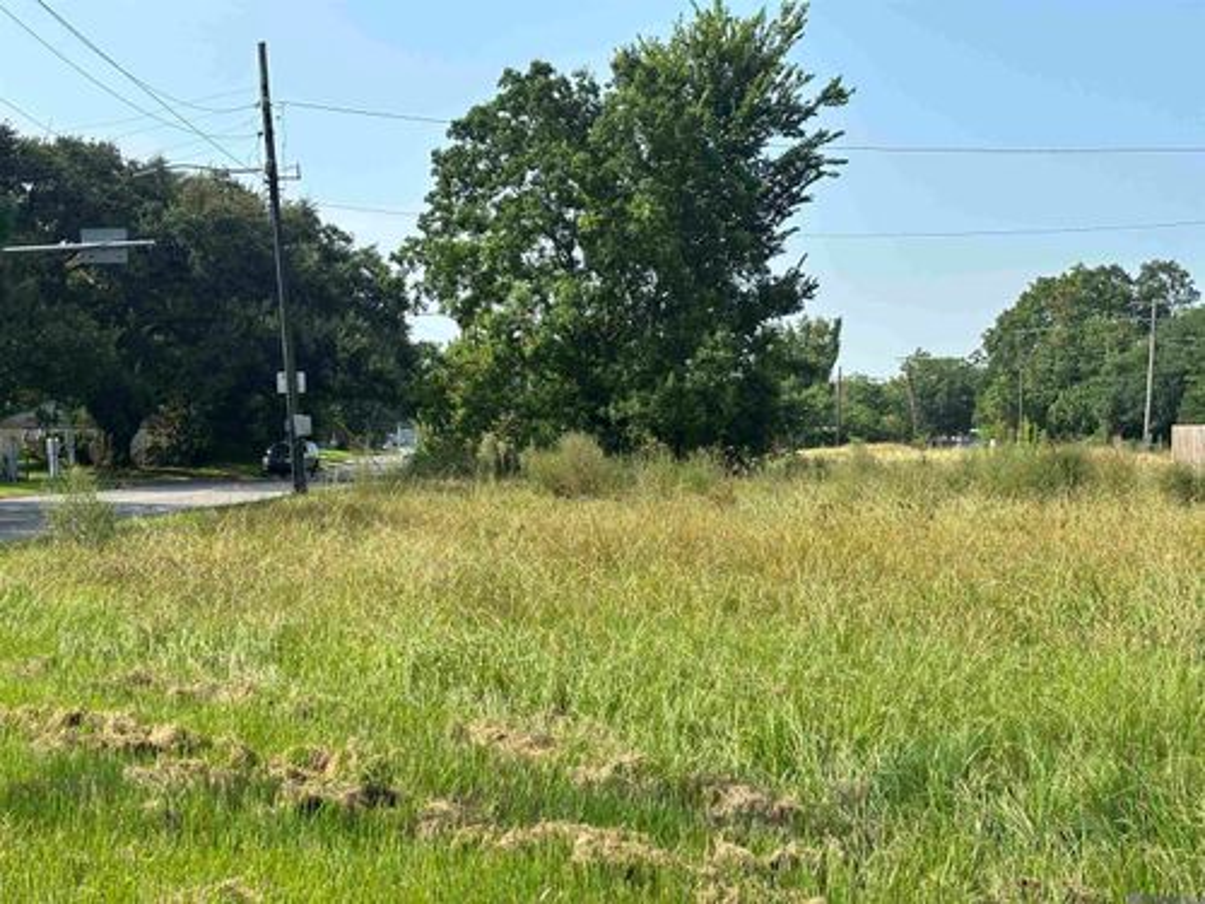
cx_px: 602
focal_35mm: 52
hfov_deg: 36.8
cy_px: 452
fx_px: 1810
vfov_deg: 28.0
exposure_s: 1/1642
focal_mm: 5.96
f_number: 1.6
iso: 32
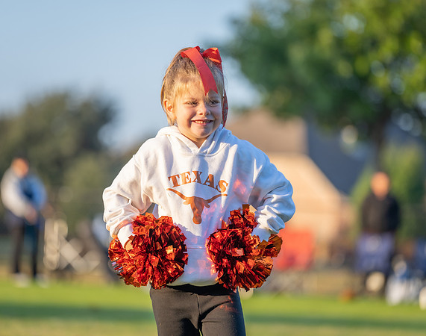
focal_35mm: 191
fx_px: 2391
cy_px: 159
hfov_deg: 10.2
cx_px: 200
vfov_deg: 8.0
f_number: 2.8
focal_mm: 162
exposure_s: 1/640
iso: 160
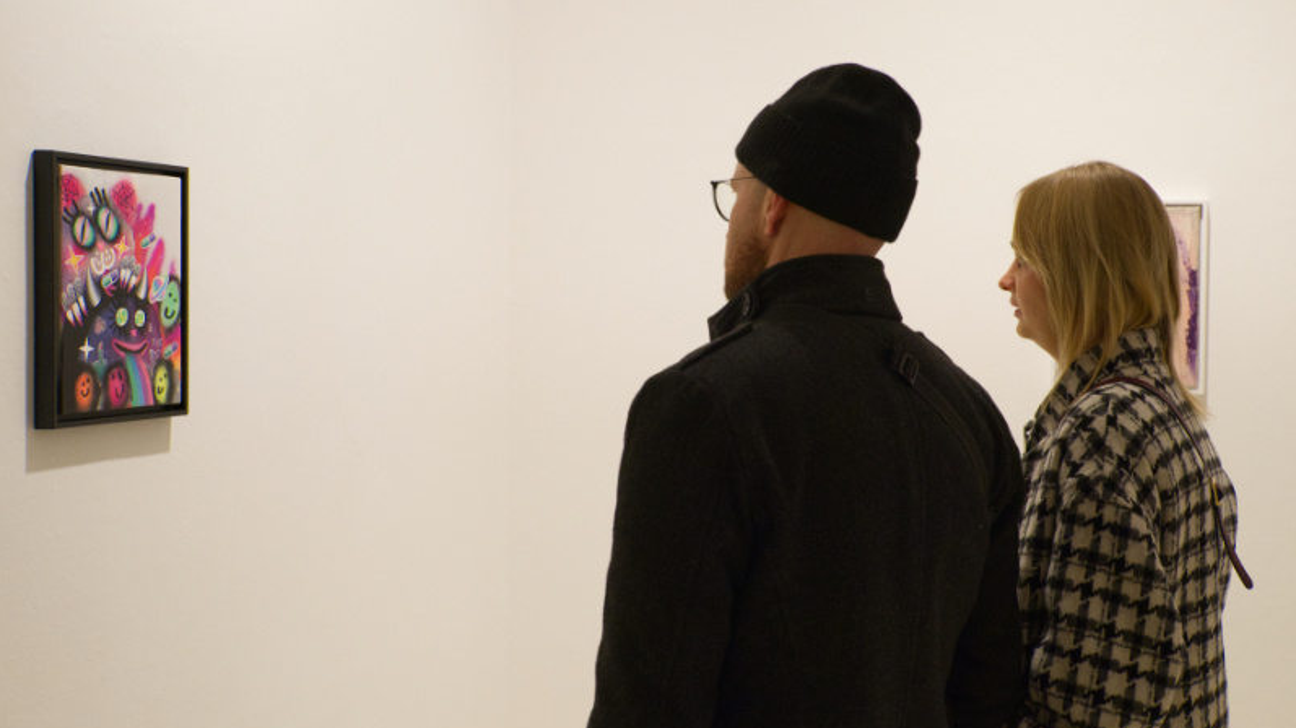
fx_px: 1409
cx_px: 647
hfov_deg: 49.4
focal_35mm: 41
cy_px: 392
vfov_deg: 29.0
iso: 2500
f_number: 5.6
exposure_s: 1/80
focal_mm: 39
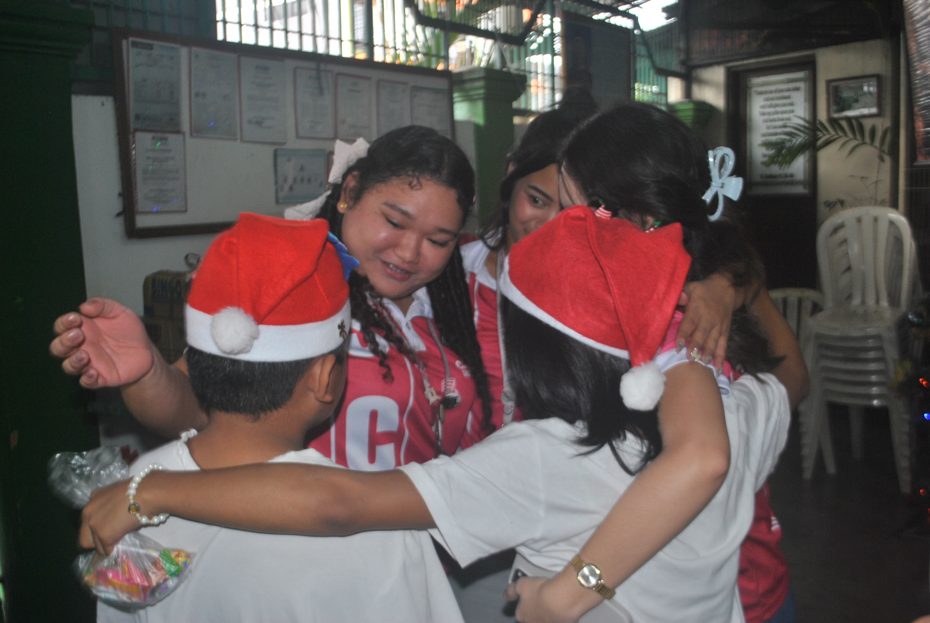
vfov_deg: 37.0
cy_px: 312
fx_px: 931
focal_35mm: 36
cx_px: 465
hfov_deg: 53.1
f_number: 4
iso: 200
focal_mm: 24
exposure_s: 1/60
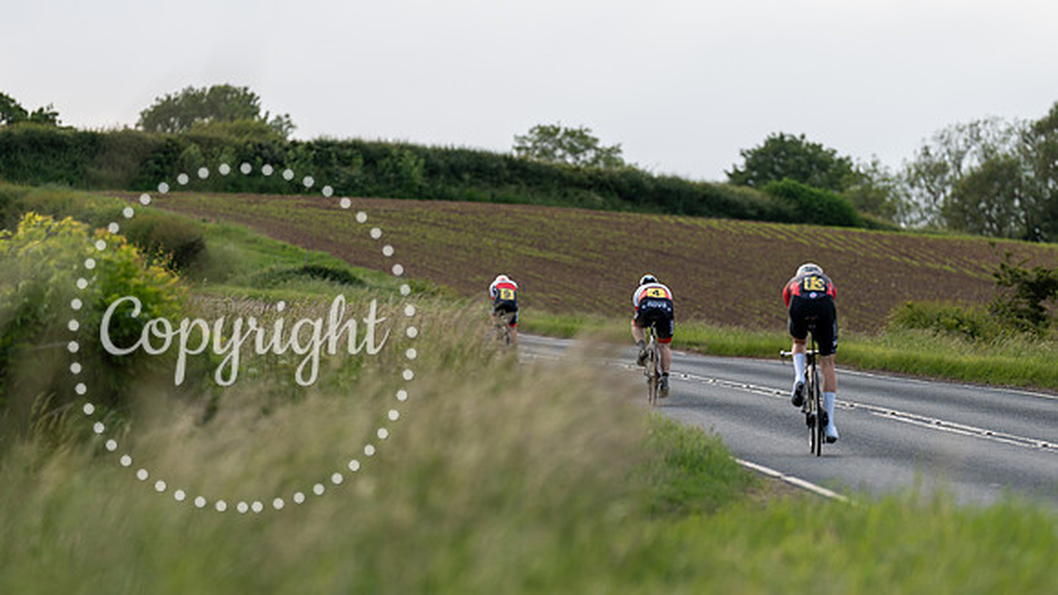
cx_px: 628
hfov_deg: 8.8
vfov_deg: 5.0
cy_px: 353
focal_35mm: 245
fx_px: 6867
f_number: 3.2
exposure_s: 1/1000
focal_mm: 197
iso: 200
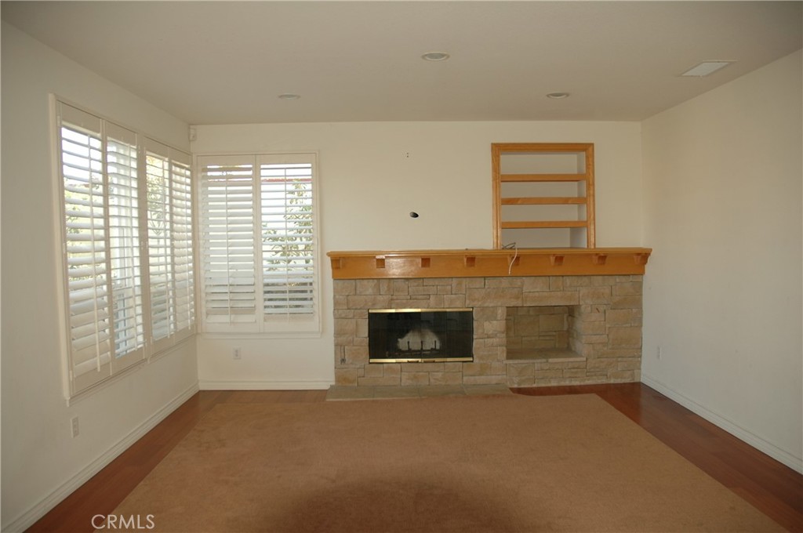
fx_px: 601
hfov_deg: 67.4
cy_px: 266
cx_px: 402
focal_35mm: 27
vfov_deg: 47.8
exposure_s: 1/80
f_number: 3.5
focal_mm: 18
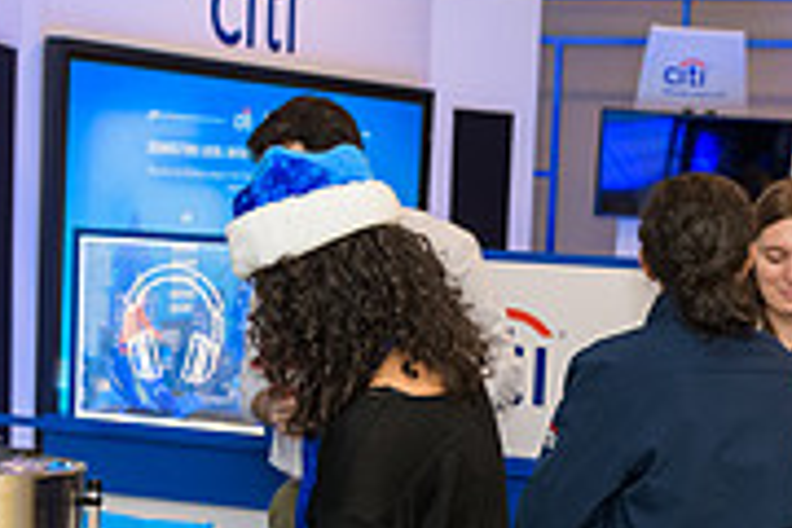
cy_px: 398
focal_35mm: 100
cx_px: 647
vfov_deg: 13.6
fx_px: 2200
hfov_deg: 20.2
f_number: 3.2
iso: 800
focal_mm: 31
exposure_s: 1/125
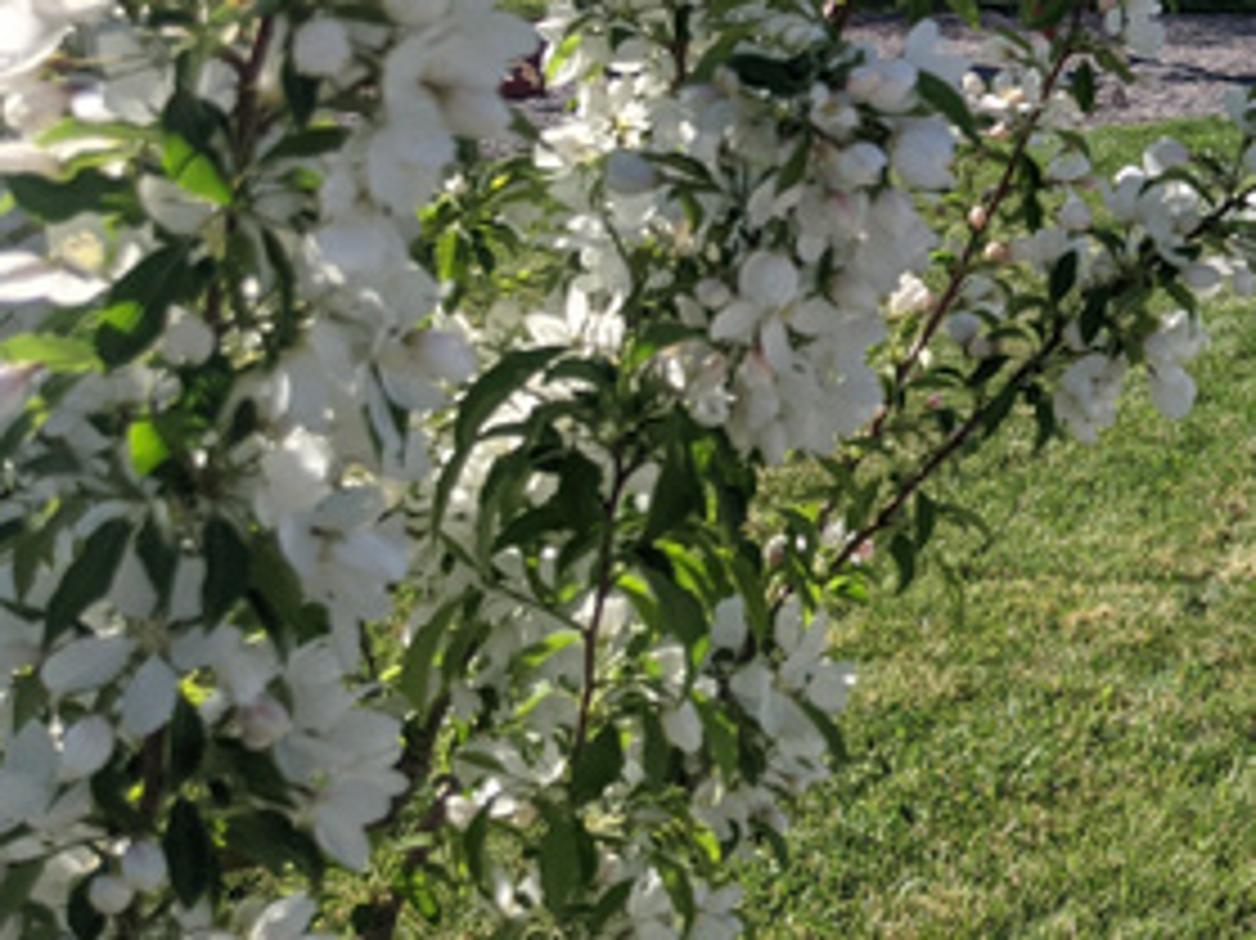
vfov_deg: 22.9
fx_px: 2249
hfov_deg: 28.3
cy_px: 49
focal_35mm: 62
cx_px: 1387
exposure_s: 1/2924
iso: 47
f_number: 1.8
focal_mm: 4.44
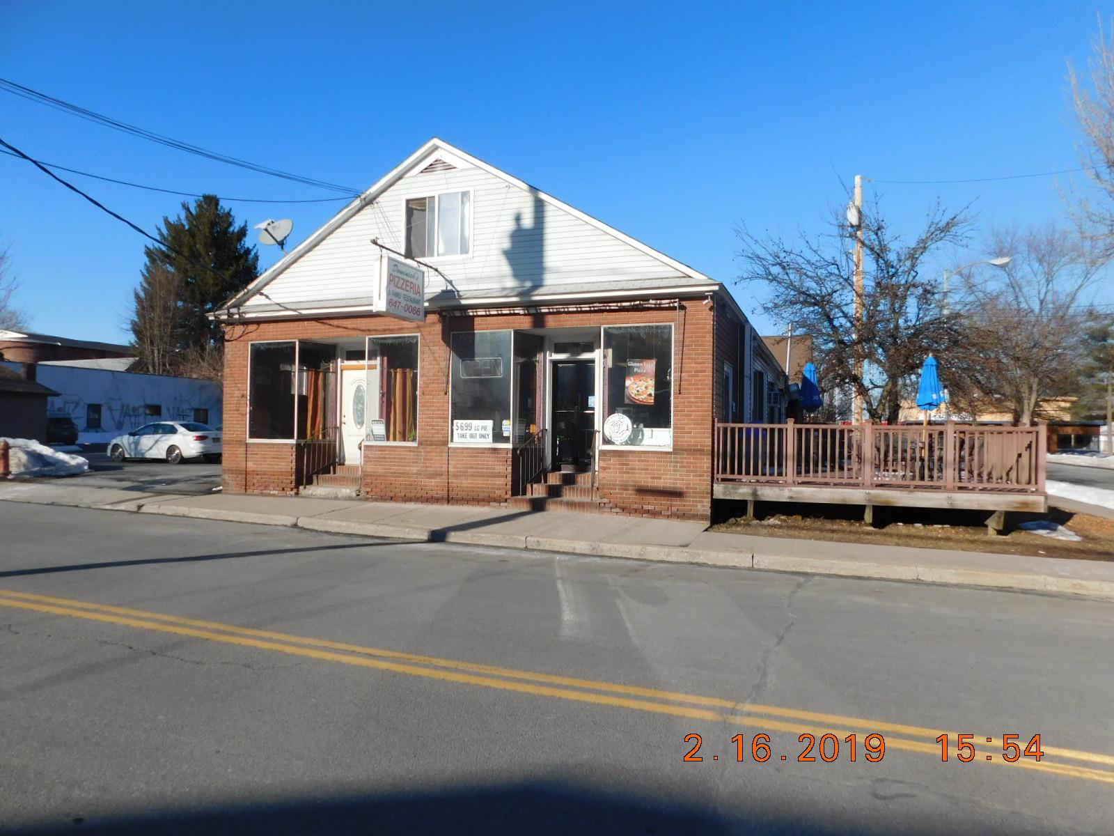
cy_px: 418
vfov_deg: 58.9
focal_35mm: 23
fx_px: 740
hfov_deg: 73.9
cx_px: 557
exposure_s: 1/500
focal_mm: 4
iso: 125
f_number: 6
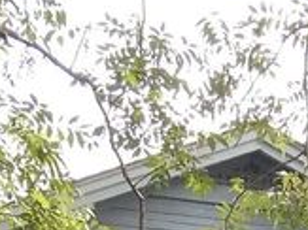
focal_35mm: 151
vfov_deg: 8.7
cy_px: 609
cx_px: 195
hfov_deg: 13.1
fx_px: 1343
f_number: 2.8
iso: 125
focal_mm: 4.3
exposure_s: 1/250
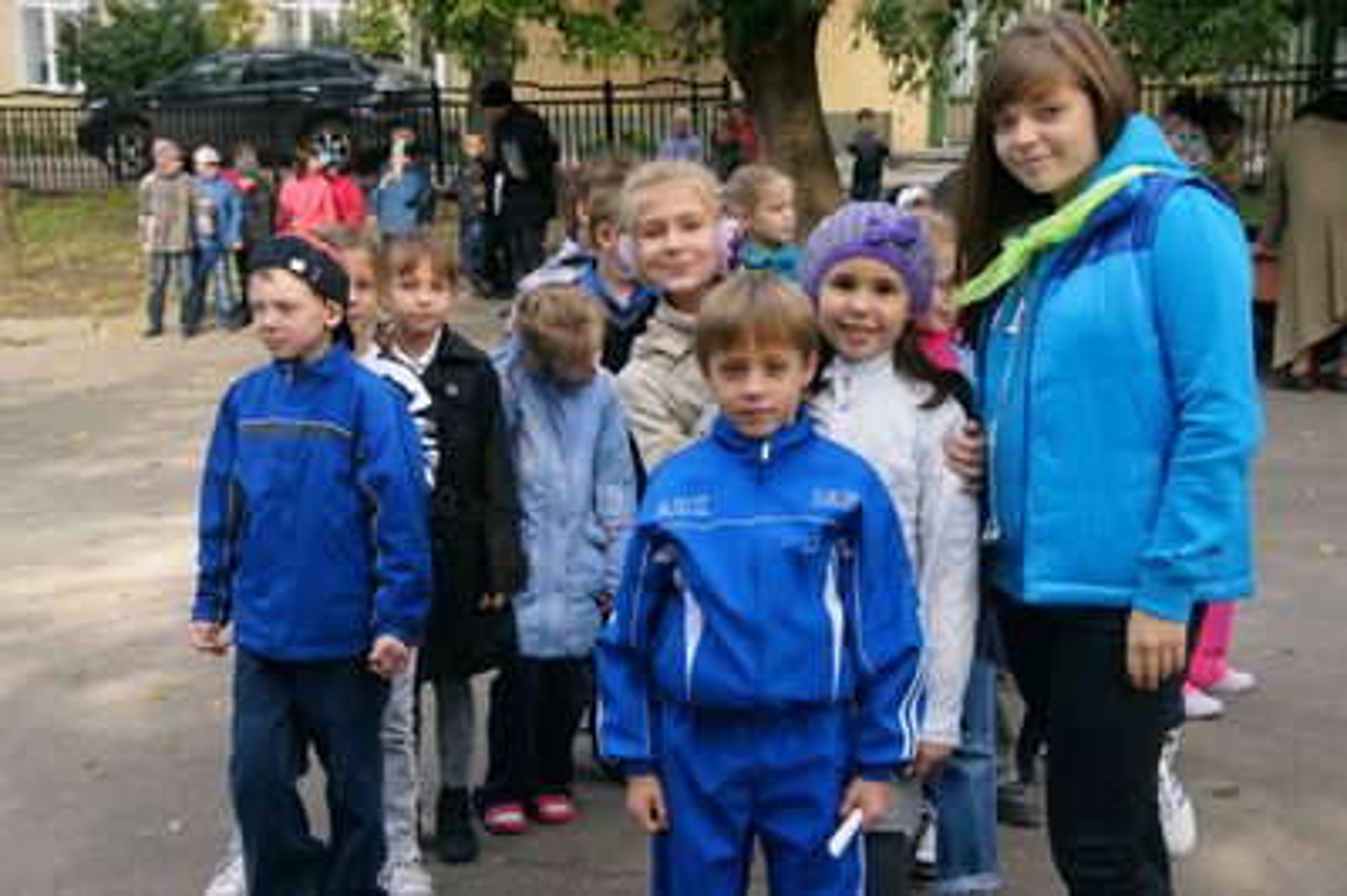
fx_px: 2243
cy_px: 448
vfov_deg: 22.6
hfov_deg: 33.4
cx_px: 674
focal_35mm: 60
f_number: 8
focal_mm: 40
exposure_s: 1/1250
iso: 2500
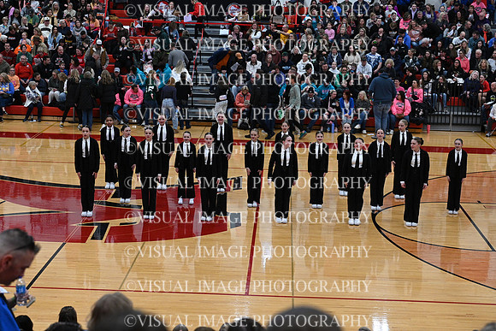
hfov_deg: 28.8
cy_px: 166
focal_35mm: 70
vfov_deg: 19.5
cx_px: 248
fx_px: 965
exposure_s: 1/400
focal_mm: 70
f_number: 4
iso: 4000
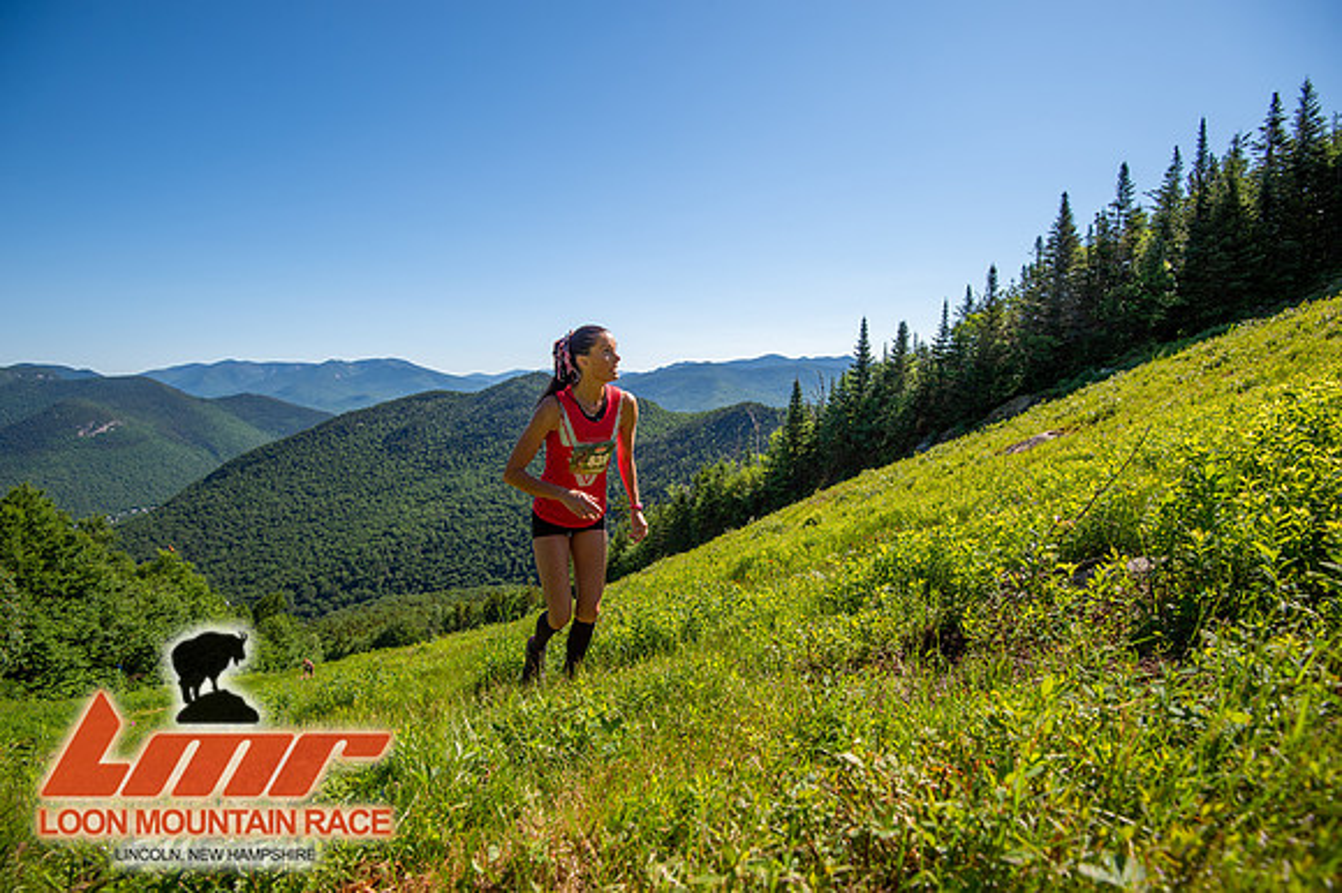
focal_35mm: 16
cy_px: 446
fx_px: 596
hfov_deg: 96.8
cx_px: 671
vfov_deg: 73.7
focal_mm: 16
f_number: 5
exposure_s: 1/500
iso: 100
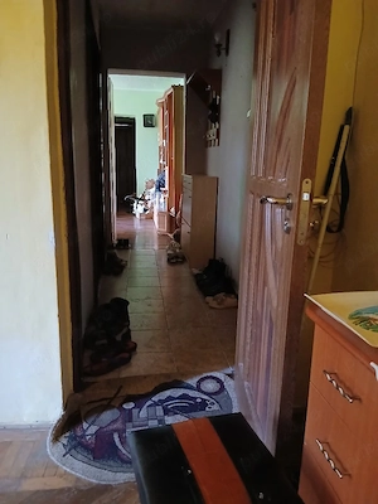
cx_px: 189
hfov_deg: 53.1
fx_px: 379
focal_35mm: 26
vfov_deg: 67.3
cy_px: 252
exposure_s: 1/16.7
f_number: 1.8
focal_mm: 3.98
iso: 1000
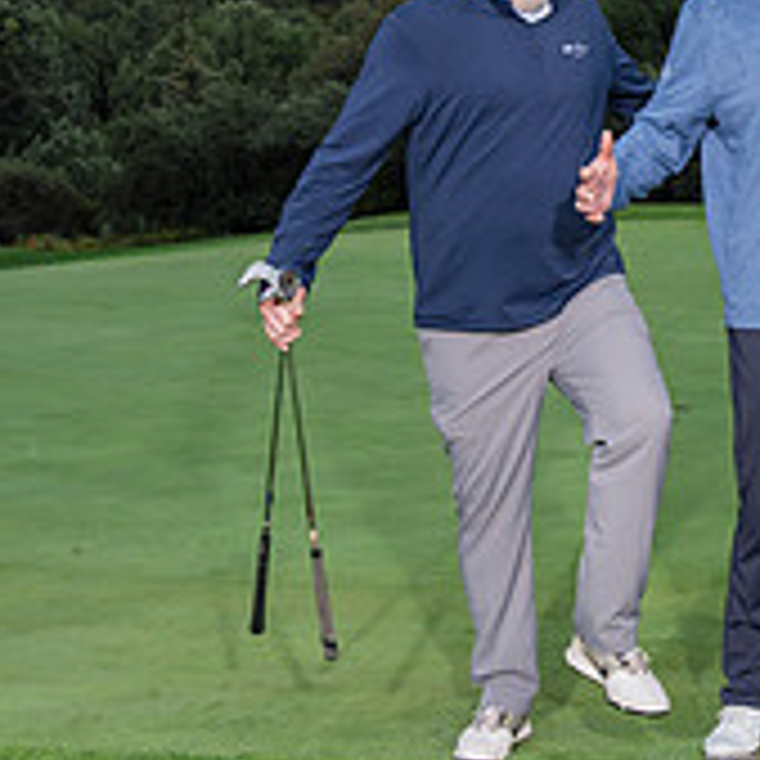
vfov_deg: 24.5
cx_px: 980
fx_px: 1739
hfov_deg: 22.2
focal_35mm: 70
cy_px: 241
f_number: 4.5
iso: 320
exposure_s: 1/320
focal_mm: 24
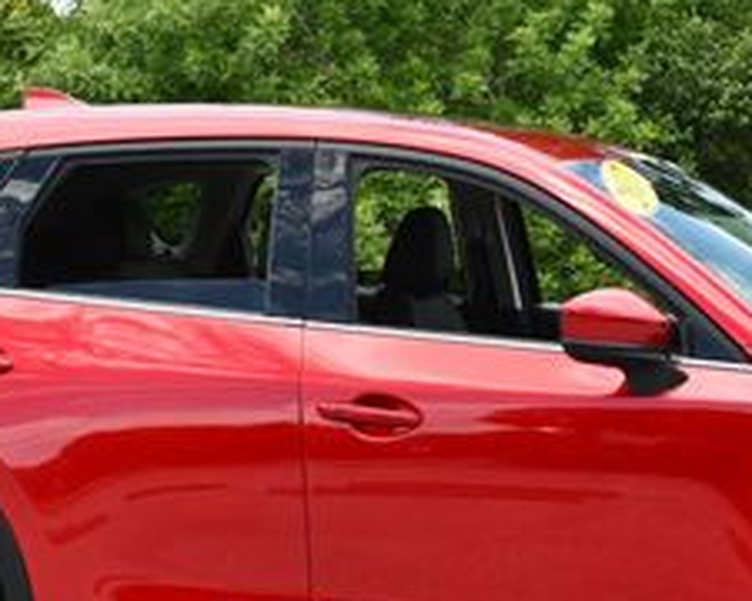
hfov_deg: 14.9
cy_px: 364
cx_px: 602
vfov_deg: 12.0
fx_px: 2849
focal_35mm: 128
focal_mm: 24
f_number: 7.1
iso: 200
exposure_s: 1/250
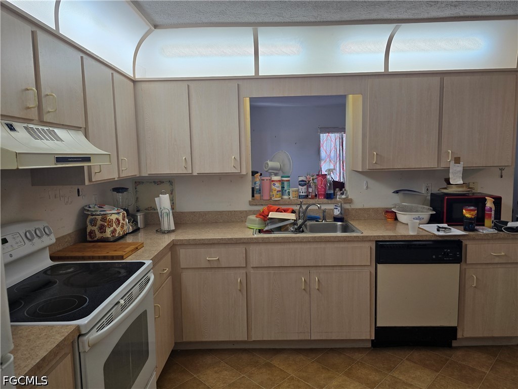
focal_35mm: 23
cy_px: 194
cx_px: 259
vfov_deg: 58.9
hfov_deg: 73.9
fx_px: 344
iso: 80
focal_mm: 6.3
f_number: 1.7
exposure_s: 1/120
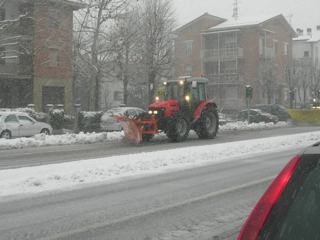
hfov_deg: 36.2
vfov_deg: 27.5
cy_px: 124
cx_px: 151
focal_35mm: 53
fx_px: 490
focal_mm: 7.8
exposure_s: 1/153
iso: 64
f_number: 4.8
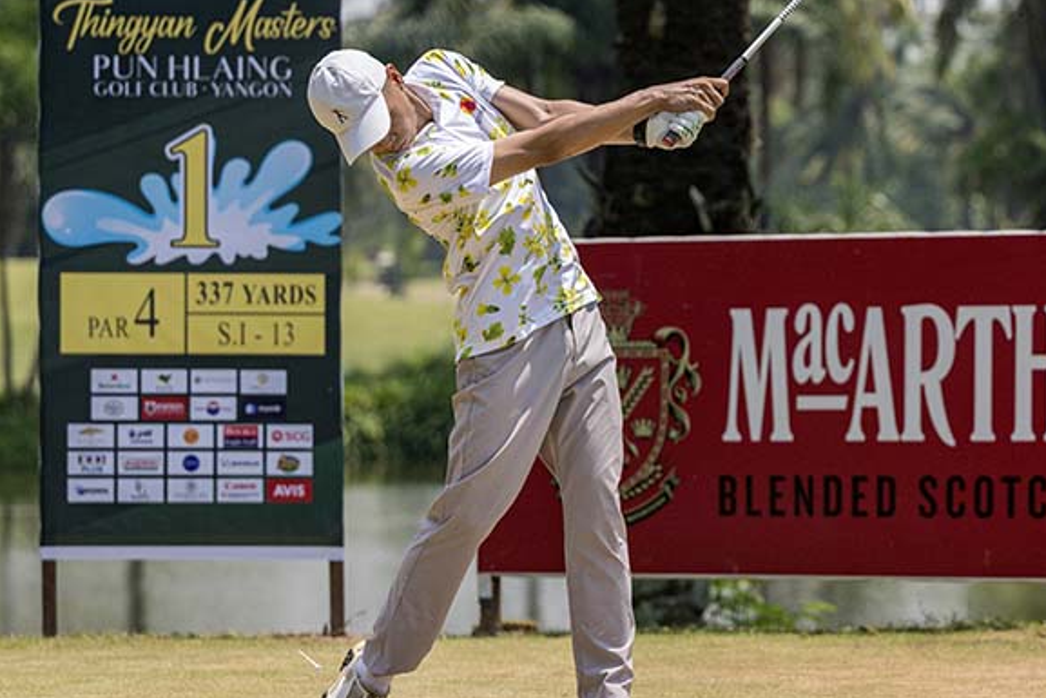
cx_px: 751
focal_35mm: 208
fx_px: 6045
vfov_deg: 6.6
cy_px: 214
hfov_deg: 9.9
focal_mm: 125
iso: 500
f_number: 3.5
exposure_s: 1/5000
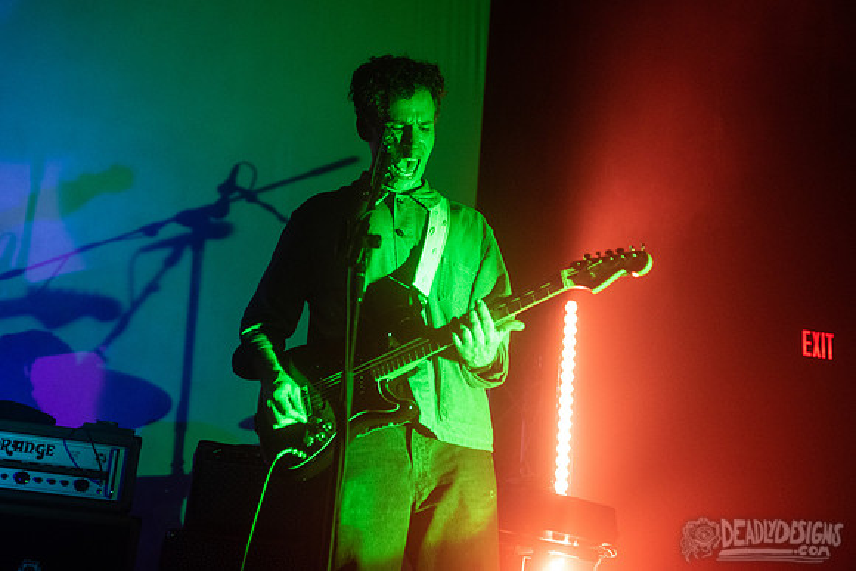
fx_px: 1645
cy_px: 252
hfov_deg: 29.2
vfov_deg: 19.7
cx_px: 461
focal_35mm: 69
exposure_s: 1/320
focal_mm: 62
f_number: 3.2
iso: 3200
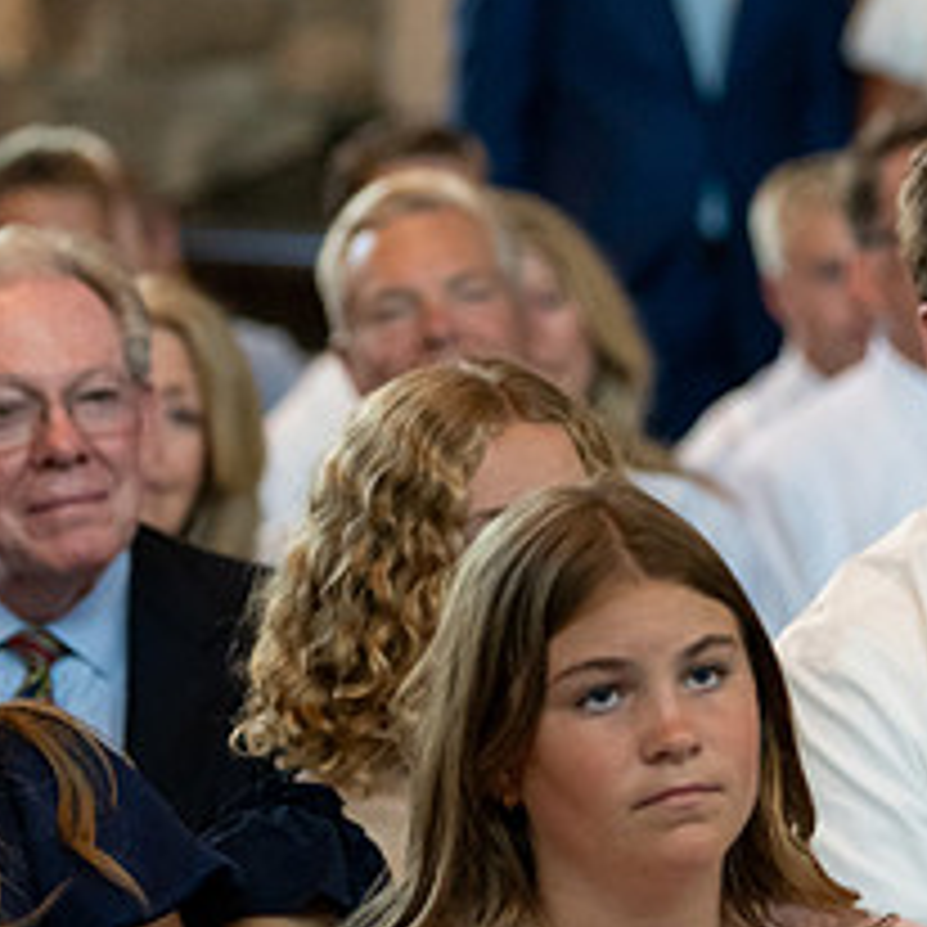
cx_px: 317
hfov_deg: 5.6
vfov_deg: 5.6
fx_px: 9392
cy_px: 342
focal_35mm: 310
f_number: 2.8
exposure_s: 1/400
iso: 3200
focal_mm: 105
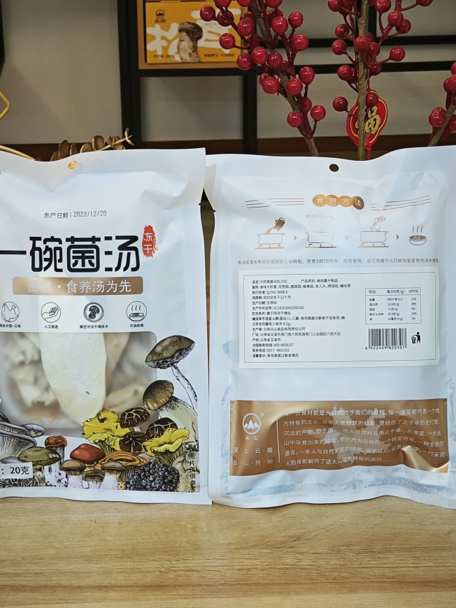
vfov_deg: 21.3
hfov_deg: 16.1
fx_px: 1617
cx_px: 206
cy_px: 324
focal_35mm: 92
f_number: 2
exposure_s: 1/100
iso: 320
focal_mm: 7.06
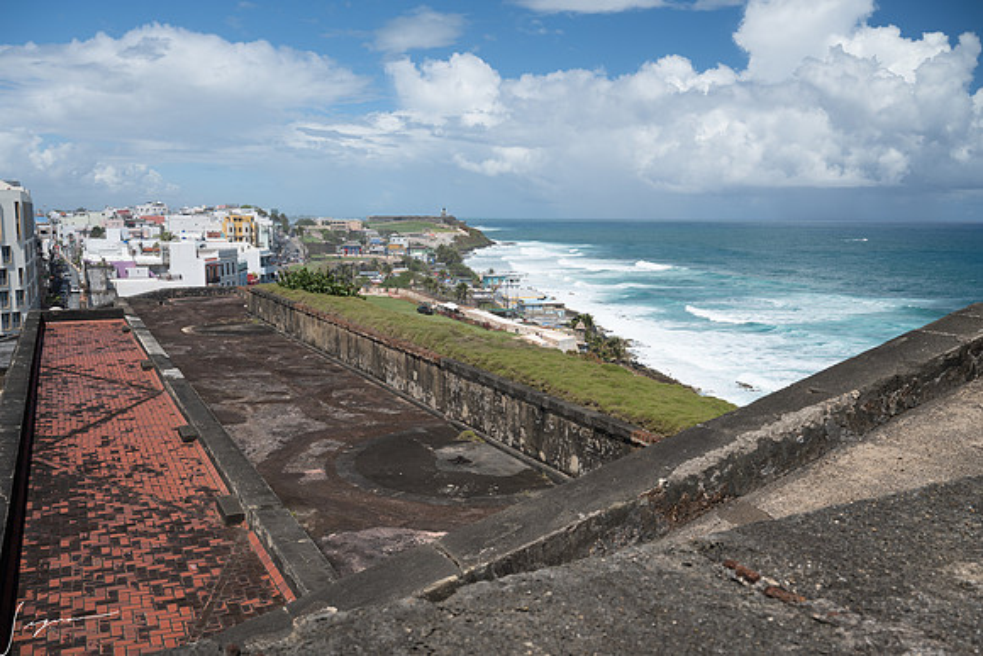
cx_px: 492
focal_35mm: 32
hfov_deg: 59.5
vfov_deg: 41.7
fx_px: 860
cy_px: 328
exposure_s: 1/125
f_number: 8
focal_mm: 31.5
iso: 64
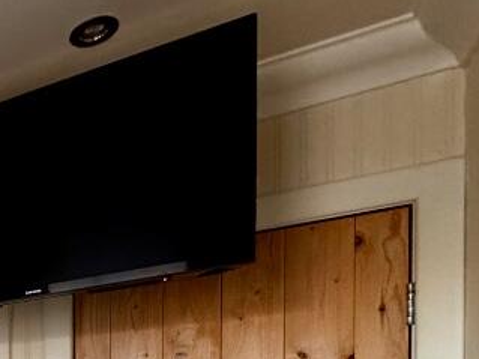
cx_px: -204
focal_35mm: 45
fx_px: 622
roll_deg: +1.0
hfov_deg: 29.5
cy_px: 473
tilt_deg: -1.5
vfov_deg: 26.8
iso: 320
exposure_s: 1/66
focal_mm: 2.22
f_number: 2.2
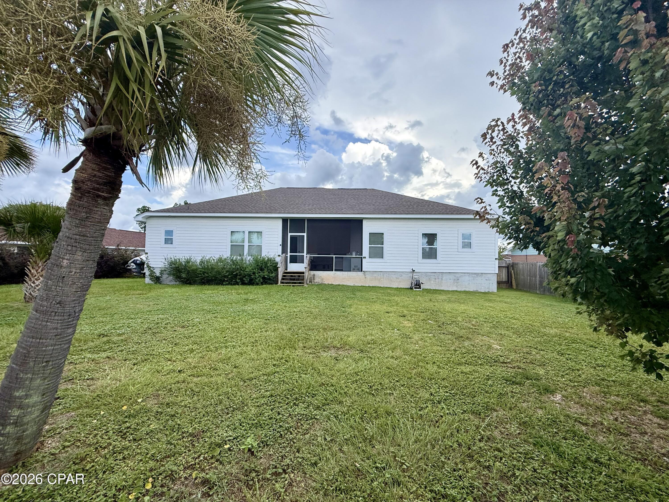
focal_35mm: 14
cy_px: 251
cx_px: 334
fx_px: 271
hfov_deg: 102.1
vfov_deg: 85.7
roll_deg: +0.0
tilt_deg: +3.3
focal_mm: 2.22
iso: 50
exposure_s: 1/1189
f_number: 2.2
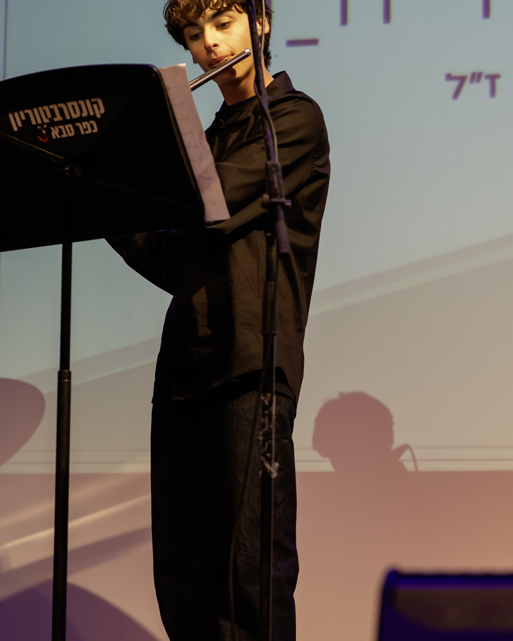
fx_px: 2429
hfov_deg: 12.1
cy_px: 242
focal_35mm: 128
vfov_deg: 15.0
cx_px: 287
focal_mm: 85
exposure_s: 1/250
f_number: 4
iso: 1250
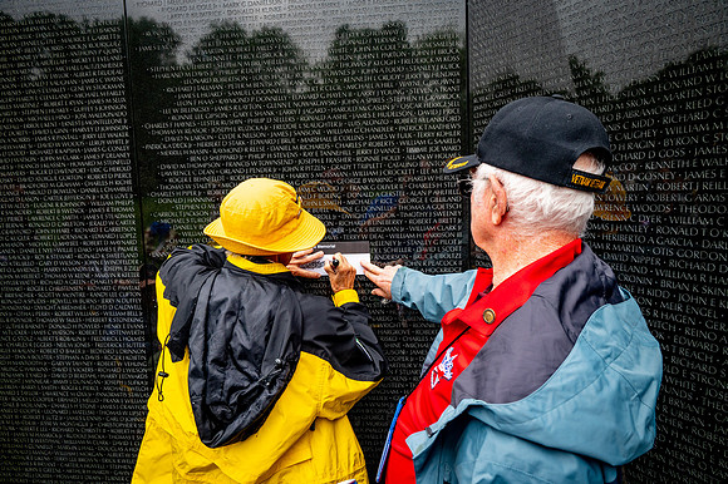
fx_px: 515
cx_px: 364
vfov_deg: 50.4
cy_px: 242
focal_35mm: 26
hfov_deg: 70.5
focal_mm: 25.5
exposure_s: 1/640
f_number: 8
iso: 640
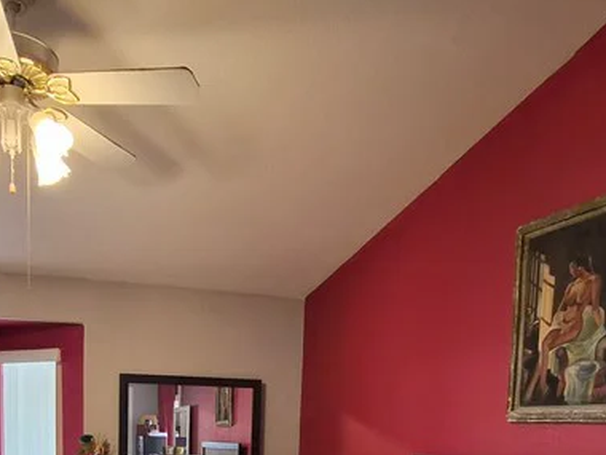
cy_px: 509
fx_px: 613
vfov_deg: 34.6
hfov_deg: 51.8
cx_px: 212
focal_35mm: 35
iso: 250
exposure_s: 1/60
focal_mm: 1.7
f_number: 2.2
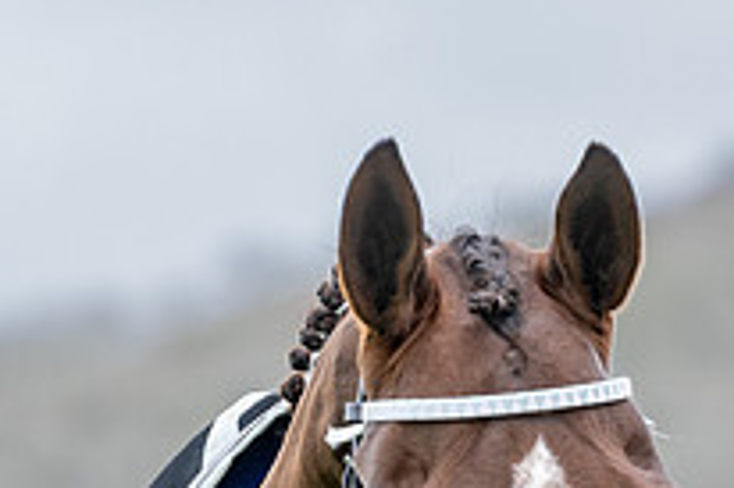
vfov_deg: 2.0
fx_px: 14159
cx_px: 743
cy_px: 683
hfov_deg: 3.0
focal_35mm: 695
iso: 400
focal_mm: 185
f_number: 5
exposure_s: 1/640
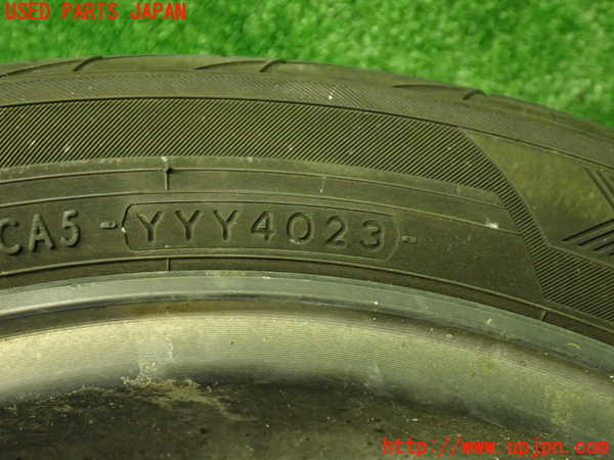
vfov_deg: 39.7
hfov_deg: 51.4
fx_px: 639
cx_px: 307
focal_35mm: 36
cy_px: 230
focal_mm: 6.37
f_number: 2.5
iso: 400
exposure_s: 1/40
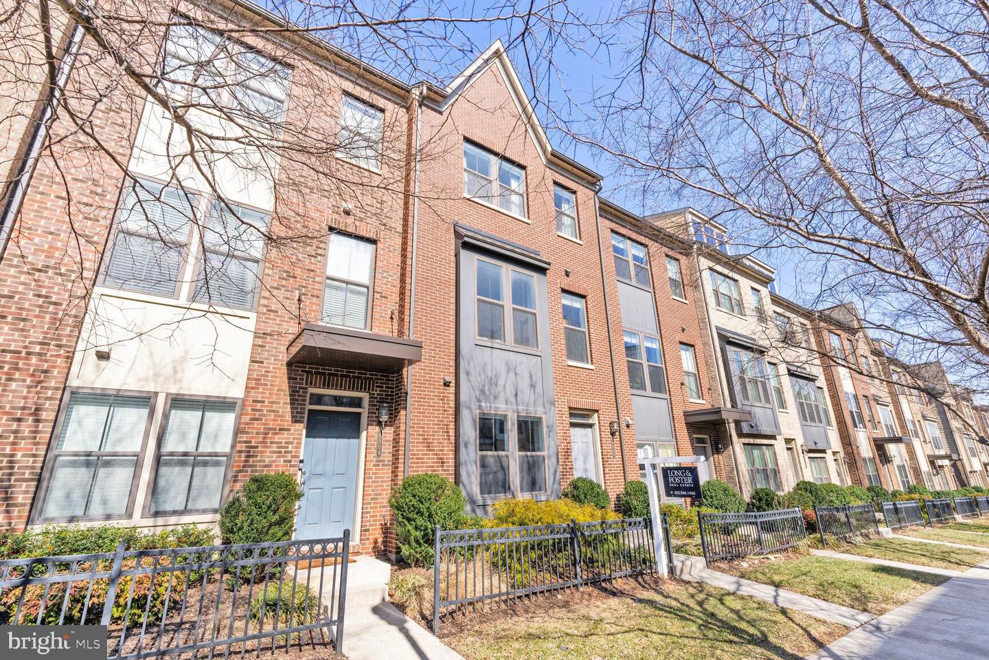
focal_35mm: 16
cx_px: 494
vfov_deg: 72.1
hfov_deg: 95.0
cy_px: 330
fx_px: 453
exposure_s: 1/500
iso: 200
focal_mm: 16.5
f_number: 8
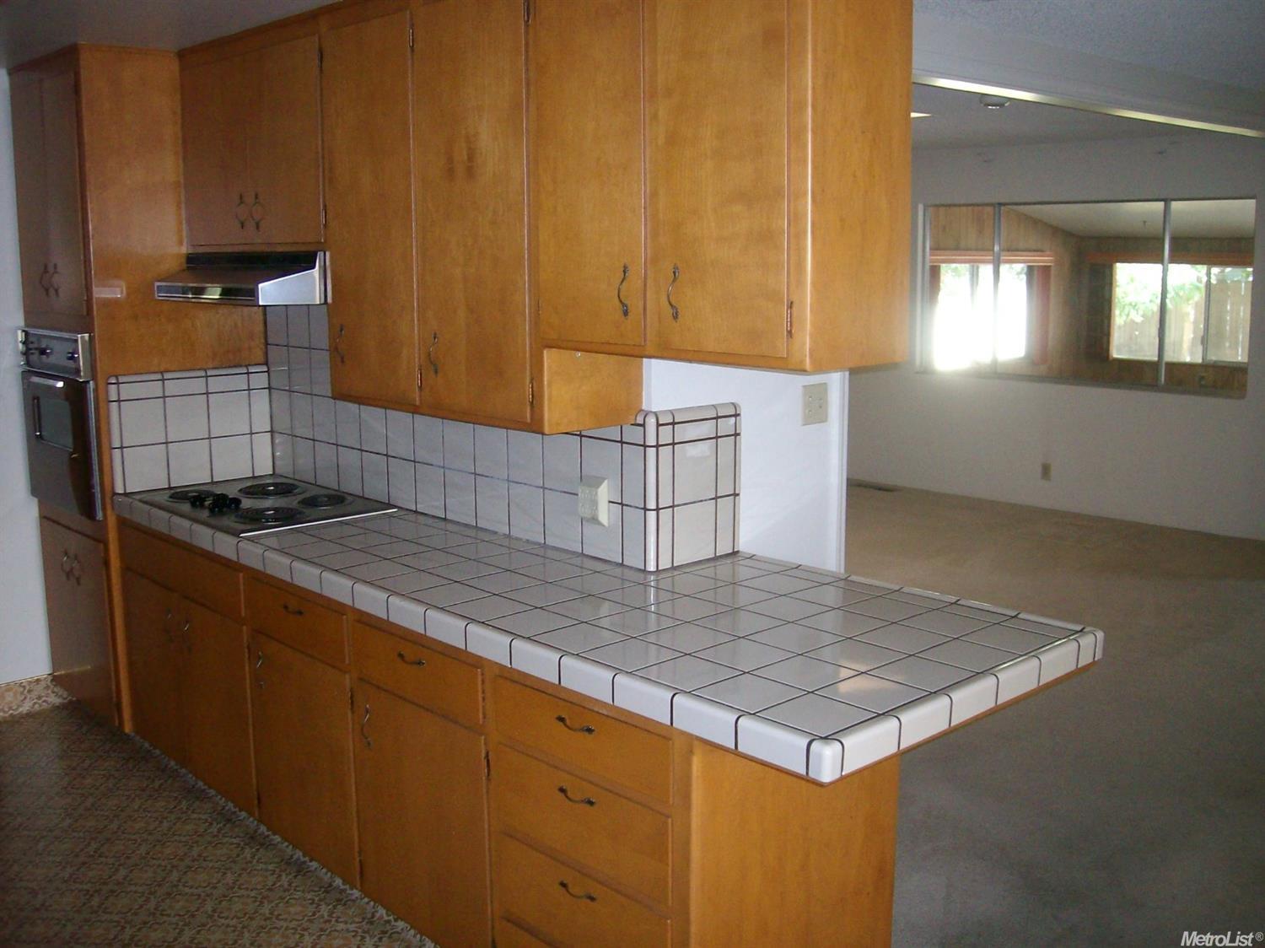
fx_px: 1279
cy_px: 474
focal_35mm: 35
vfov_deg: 40.7
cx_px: 632
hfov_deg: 52.6
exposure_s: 1/40
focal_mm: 5.8
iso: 200
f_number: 2.8
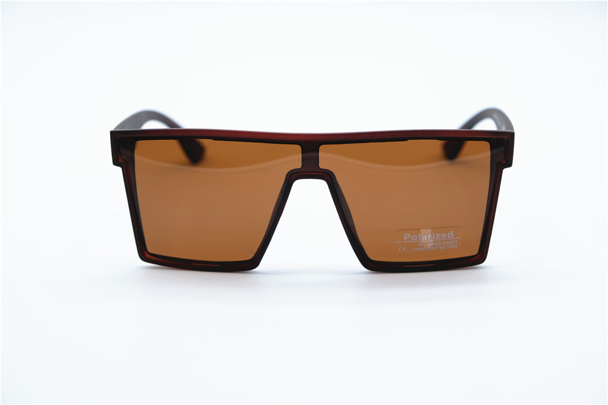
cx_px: 304
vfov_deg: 23.0
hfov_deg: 33.9
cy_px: 202
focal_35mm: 59
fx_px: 996
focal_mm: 39
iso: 160
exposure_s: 1/210
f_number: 4.5
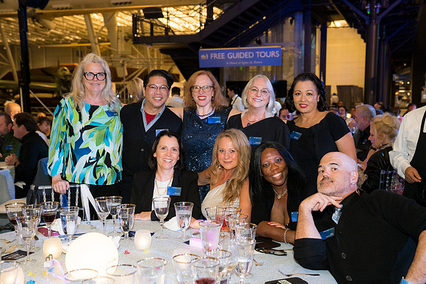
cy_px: 142
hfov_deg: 48.4
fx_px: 473
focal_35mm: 40
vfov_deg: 33.4
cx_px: 213
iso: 3200
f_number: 4
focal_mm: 40
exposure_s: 1/125
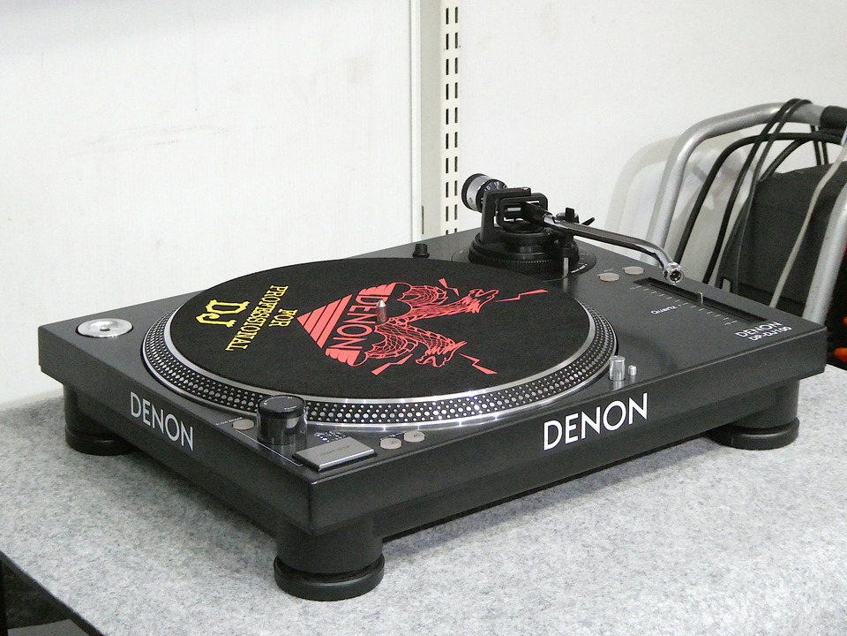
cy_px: 318
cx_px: 424
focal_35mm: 74
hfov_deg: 26.3
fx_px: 1811
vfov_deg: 19.9
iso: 1600
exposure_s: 1/60
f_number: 4.6
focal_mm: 13.2
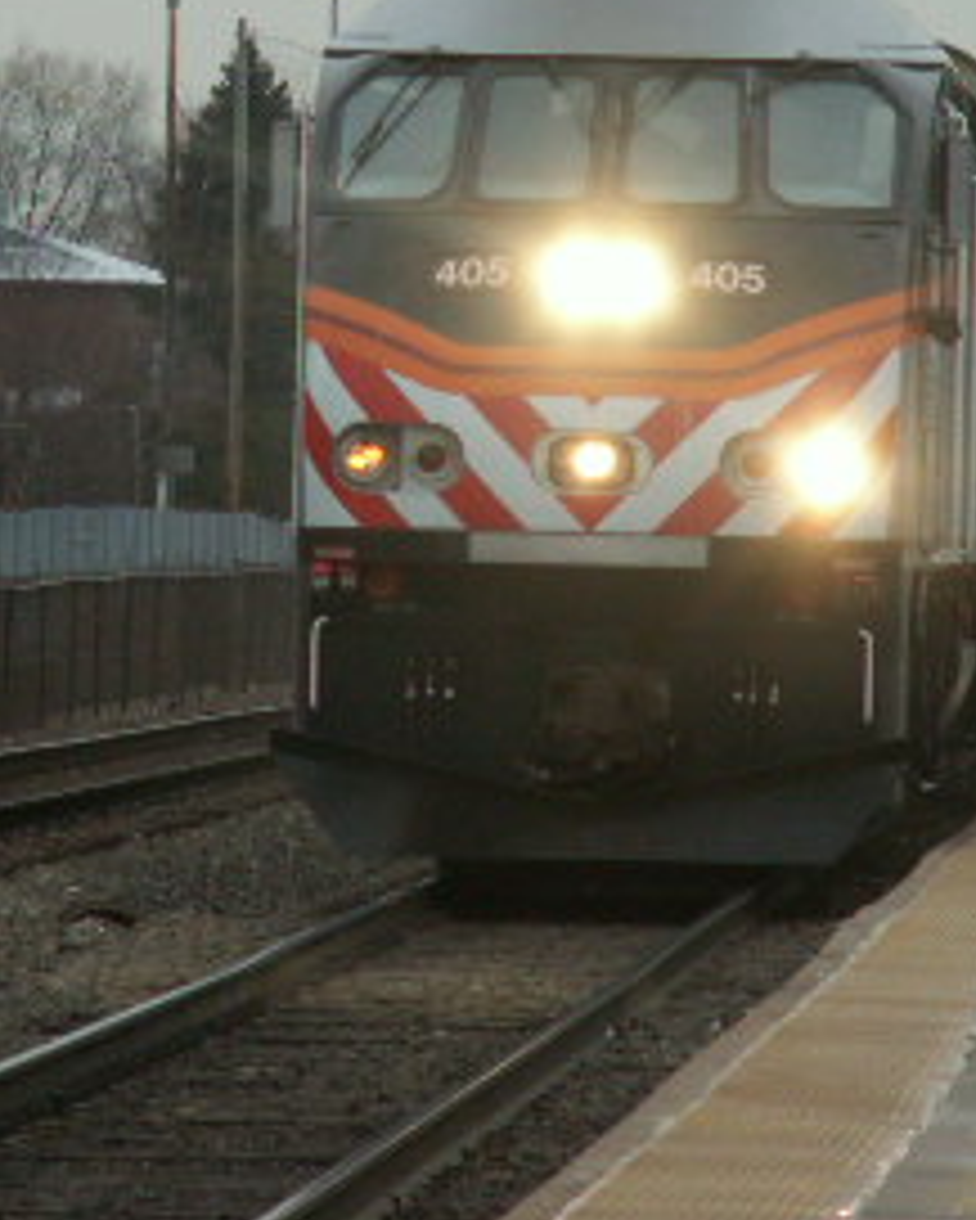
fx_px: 16203
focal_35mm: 449
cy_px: 261
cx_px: 279
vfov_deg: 4.3
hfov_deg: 3.4
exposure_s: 1/250
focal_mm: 31.98
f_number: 4
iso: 64
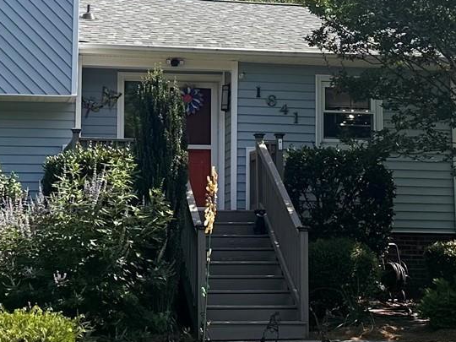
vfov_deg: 16.1
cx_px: 261
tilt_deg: +9.2
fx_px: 1199
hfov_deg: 21.5
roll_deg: -0.3
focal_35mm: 91
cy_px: 62
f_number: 1.78
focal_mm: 6.86
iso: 80
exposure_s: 1/3597
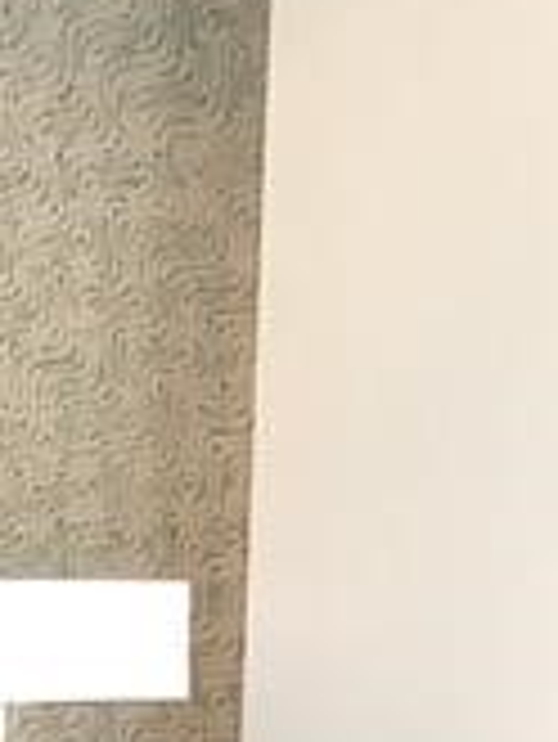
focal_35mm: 102
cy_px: 1070
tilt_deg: -7.9
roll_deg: +0.6
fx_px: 2189
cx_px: -369
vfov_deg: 17.5
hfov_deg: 13.4
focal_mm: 3.99
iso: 32
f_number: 1.8
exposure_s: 1/30
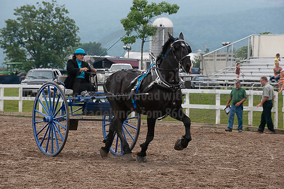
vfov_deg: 6.9
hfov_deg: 10.3
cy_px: 94
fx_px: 1576
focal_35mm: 200
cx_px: 142
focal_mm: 200
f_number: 5.6
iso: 640
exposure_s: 1/1000
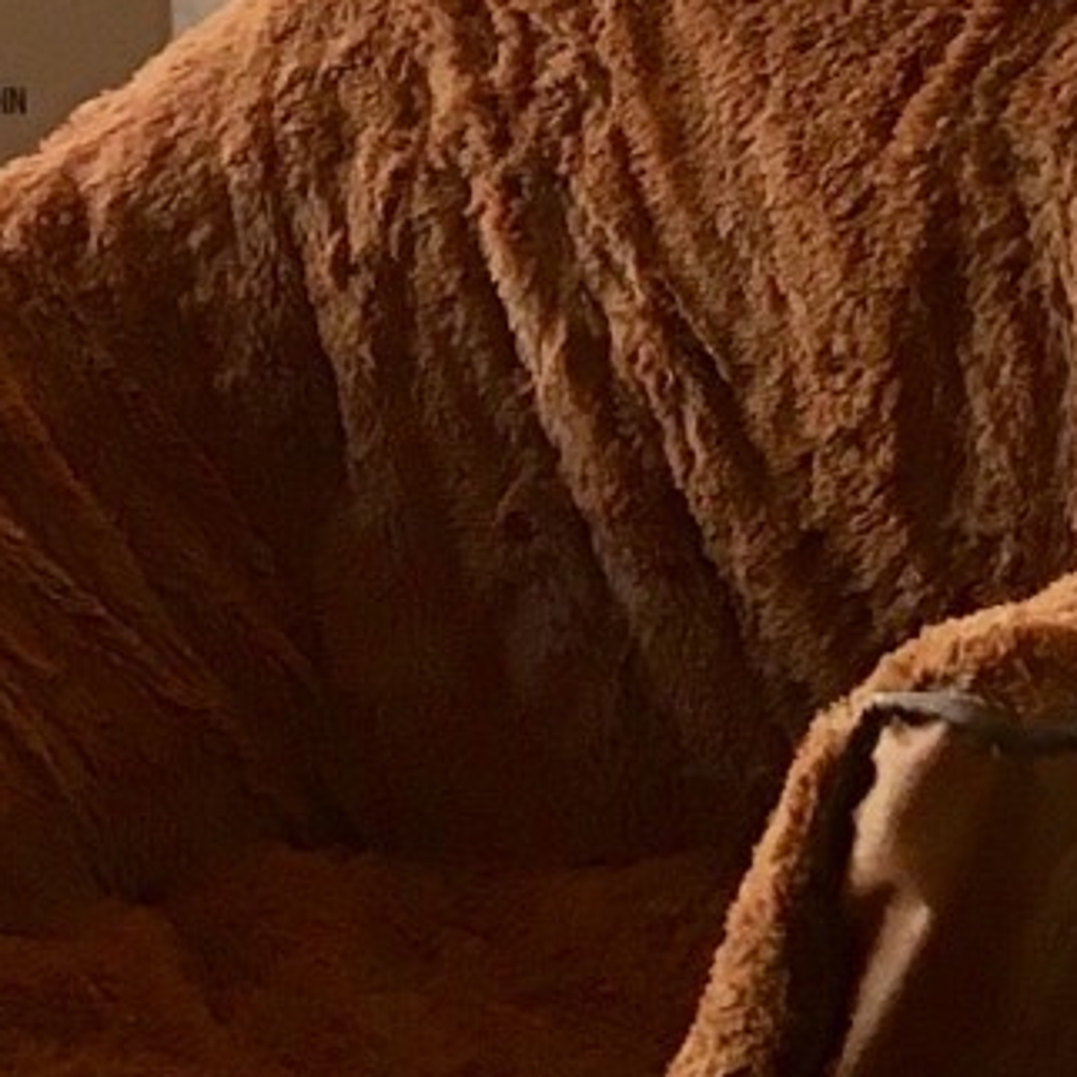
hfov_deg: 10.4
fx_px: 5738
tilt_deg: +1.1
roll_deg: -0.2
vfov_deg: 10.3
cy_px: -575
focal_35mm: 163
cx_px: -465
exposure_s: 1/30
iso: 50
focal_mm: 4.15
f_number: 2.2
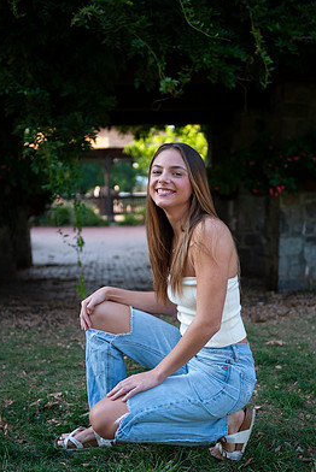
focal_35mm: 55
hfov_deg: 24.7
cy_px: 267
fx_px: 723
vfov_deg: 36.2
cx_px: 169
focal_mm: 48
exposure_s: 1/200
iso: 100
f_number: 2.8
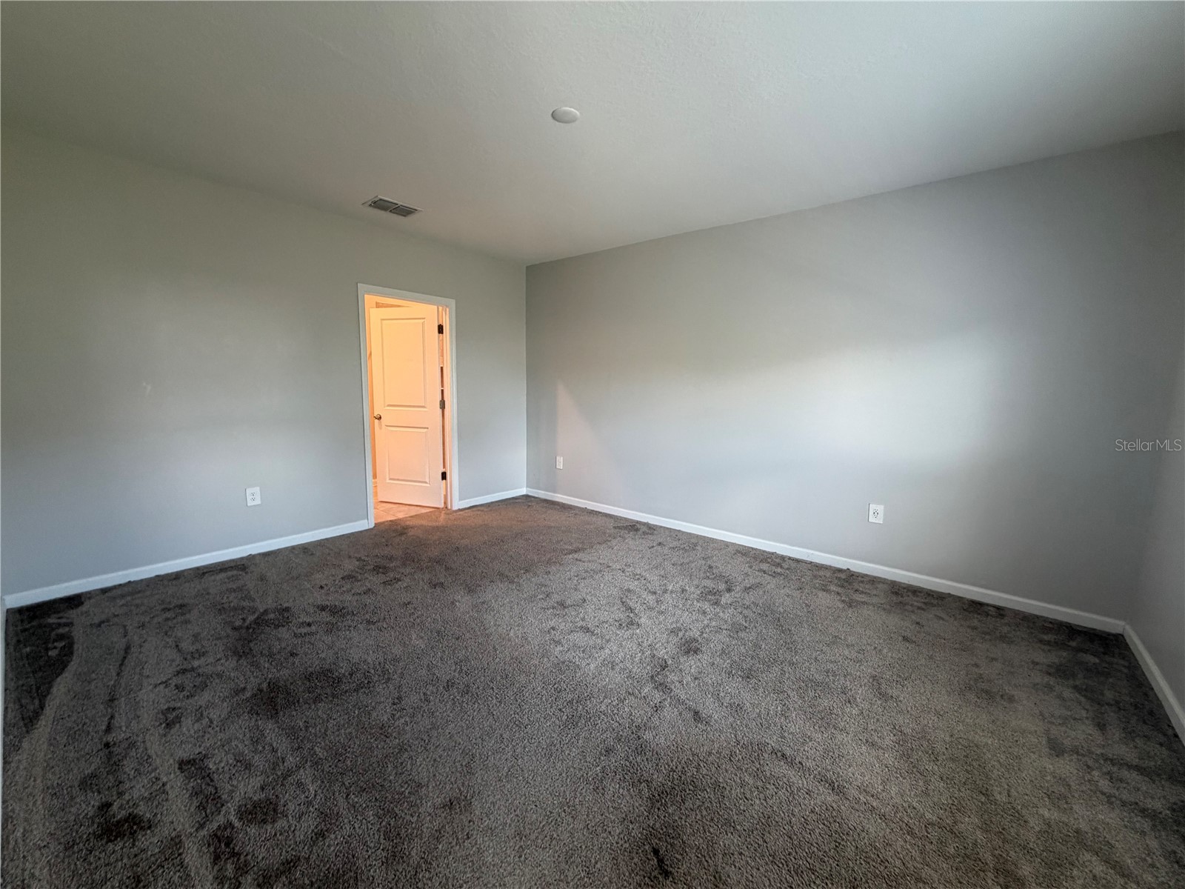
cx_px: 592
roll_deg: +0.0
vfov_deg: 85.7
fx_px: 479
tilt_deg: -7.7
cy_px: 444
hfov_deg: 102.1
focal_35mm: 14
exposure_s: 1/60
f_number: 2.2
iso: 250
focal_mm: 2.22
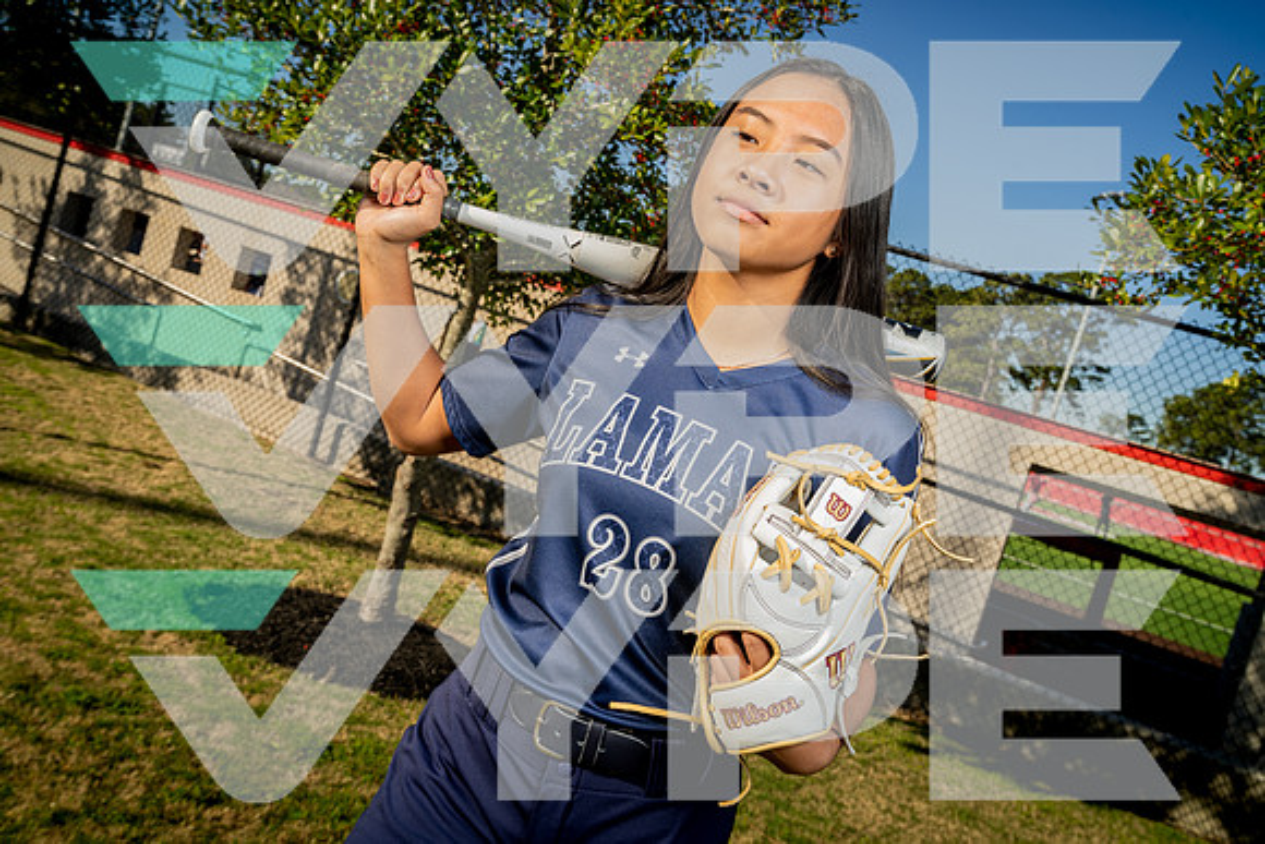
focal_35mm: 33
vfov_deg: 40.0
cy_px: 422
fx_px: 1160
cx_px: 632
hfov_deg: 57.2
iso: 125
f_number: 10
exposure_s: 1/250
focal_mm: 33
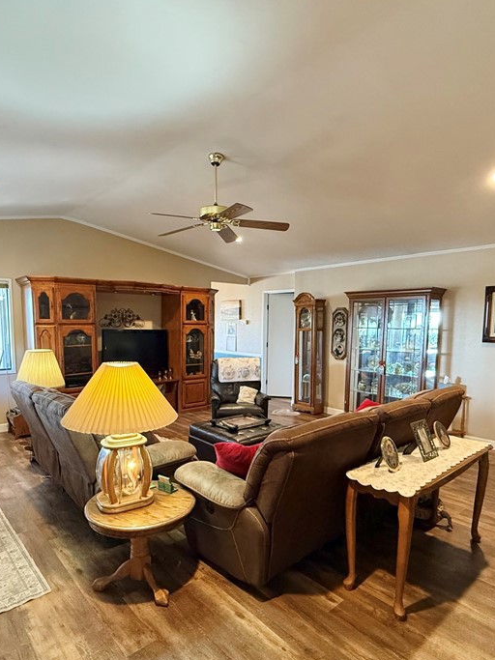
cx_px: 235
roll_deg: -0.6
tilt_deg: -5.5
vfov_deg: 78.8
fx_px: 401
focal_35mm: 21
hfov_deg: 63.4
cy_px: 363
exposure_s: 1/60
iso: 640
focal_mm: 2.22
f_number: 2.2
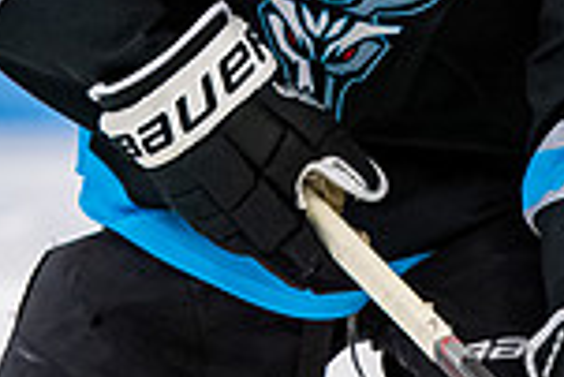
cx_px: 346
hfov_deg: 1.7
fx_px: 18582
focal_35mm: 1185
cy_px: -343
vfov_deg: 1.2
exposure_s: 1/800
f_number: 3.2
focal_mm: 185
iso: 2000
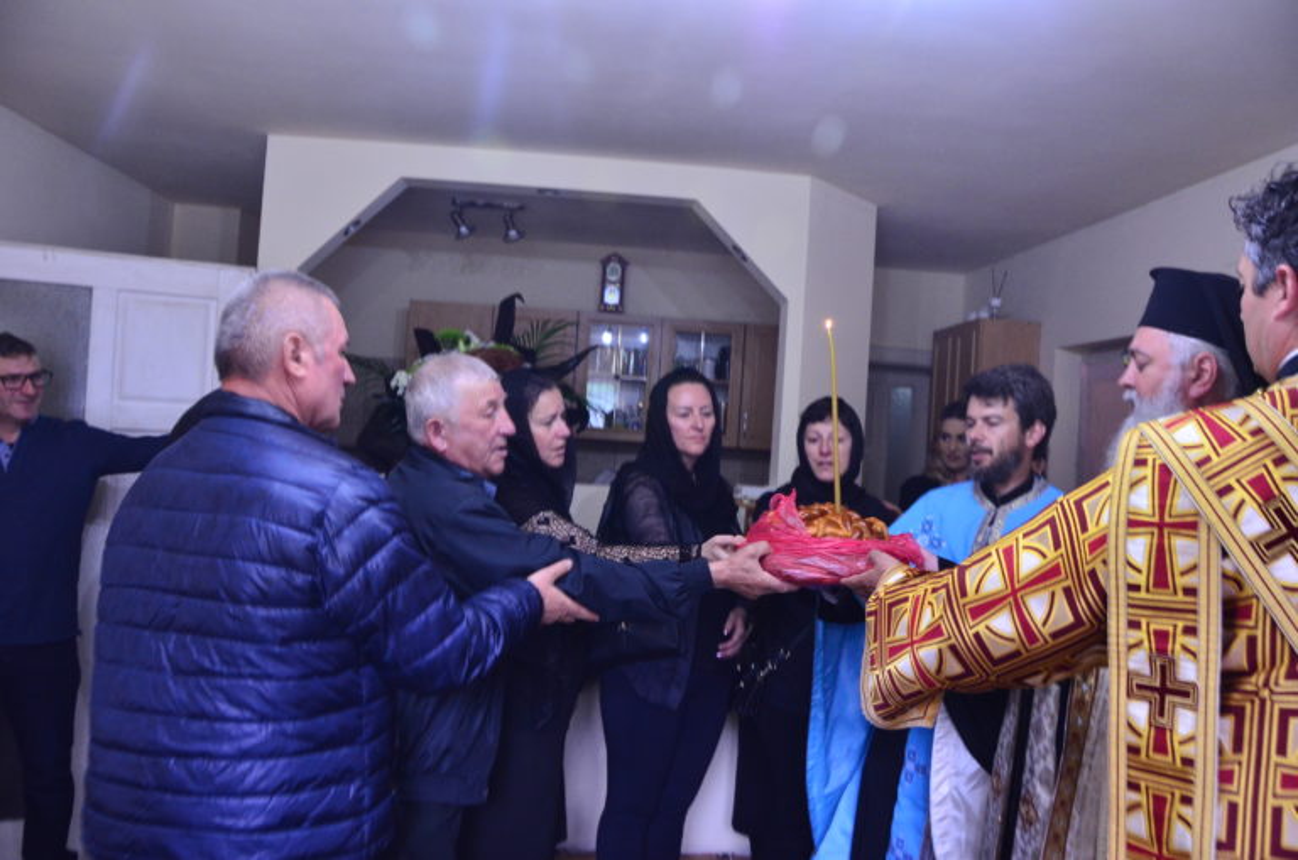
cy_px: 430
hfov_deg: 67.5
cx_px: 649
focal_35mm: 27
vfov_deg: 47.8
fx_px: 972
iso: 800
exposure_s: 1/25
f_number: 6.3
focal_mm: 18
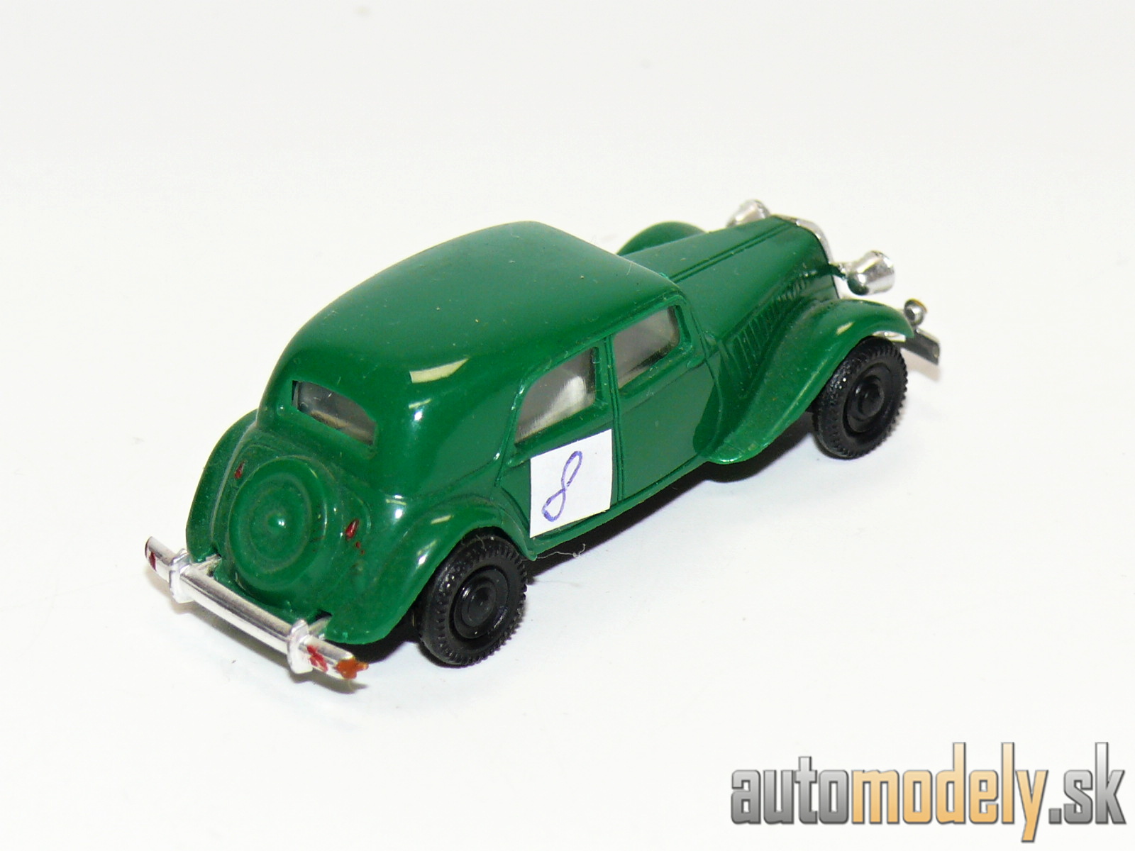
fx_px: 4689
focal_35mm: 143
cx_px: 568
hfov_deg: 13.8
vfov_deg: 10.4
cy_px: 426
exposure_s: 1/30
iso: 100
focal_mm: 16.9
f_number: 4
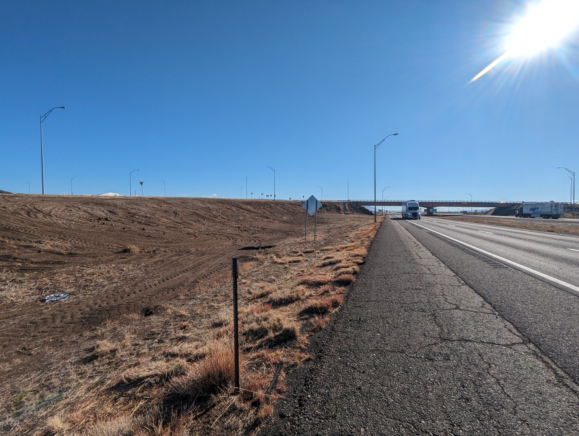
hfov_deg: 94.4
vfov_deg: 78.3
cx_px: 290
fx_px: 268
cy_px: 218
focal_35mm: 16
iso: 45
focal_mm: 2.35
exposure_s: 1/3378
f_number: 2.2
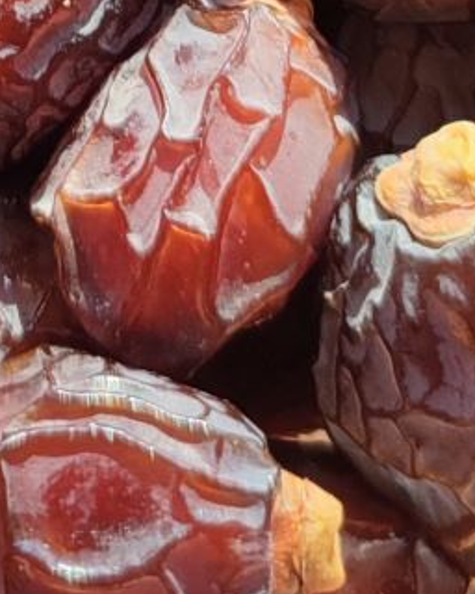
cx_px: -24
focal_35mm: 128
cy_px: -464
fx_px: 2249
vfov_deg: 13.5
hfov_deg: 11.9
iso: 50
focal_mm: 6.04
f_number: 1.9
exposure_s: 1/632
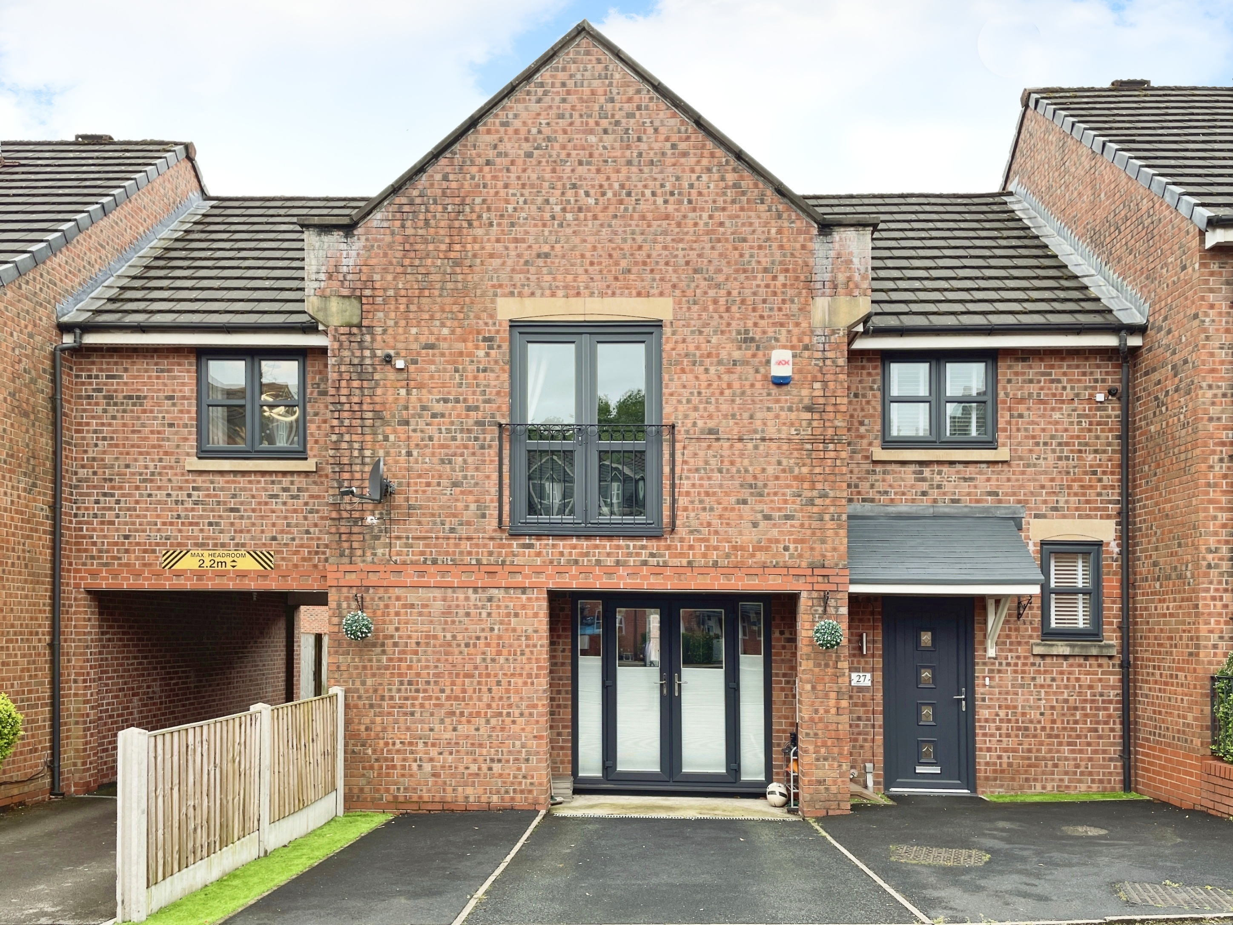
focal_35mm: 26
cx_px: 616
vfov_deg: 53.1
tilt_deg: +8.0
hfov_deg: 67.3
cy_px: 462
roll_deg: +0.2
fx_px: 926
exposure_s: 1/140
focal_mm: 4.2
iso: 32
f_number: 1.6
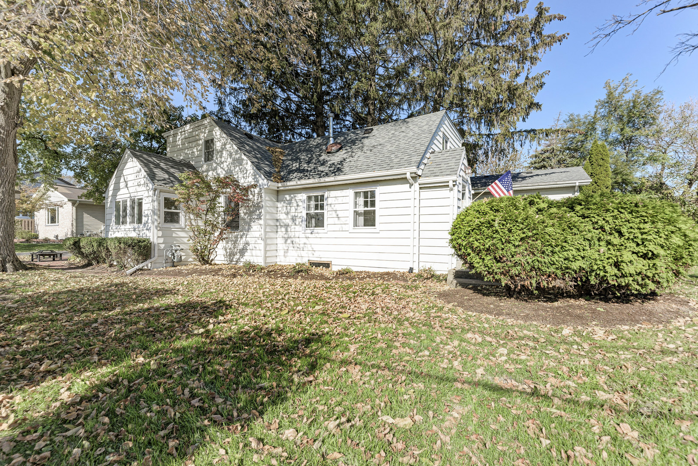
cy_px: 233
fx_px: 310
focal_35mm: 16
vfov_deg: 73.8
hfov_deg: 96.7
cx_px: 349
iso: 100
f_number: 7.1
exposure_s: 1/250
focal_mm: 16
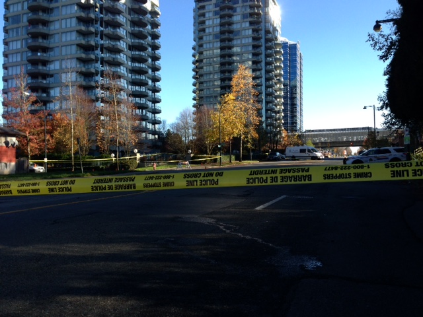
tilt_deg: +2.7
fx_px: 403
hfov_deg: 55.4
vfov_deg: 42.9
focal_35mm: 33
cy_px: 158
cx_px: 212
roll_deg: +0.3
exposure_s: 1/531
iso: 50
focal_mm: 4.12
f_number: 2.4
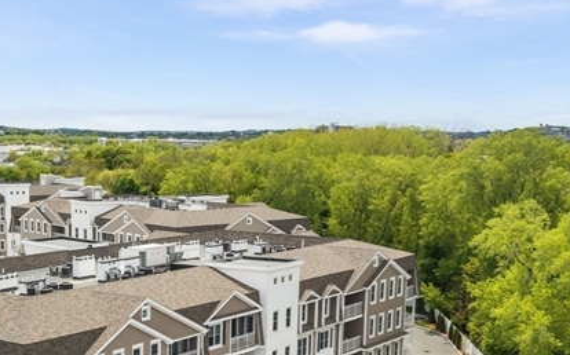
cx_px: 164
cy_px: 300
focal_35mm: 63
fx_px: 978
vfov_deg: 20.3
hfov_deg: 32.1
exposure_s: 1/200
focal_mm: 8.67
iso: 100
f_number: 1.8
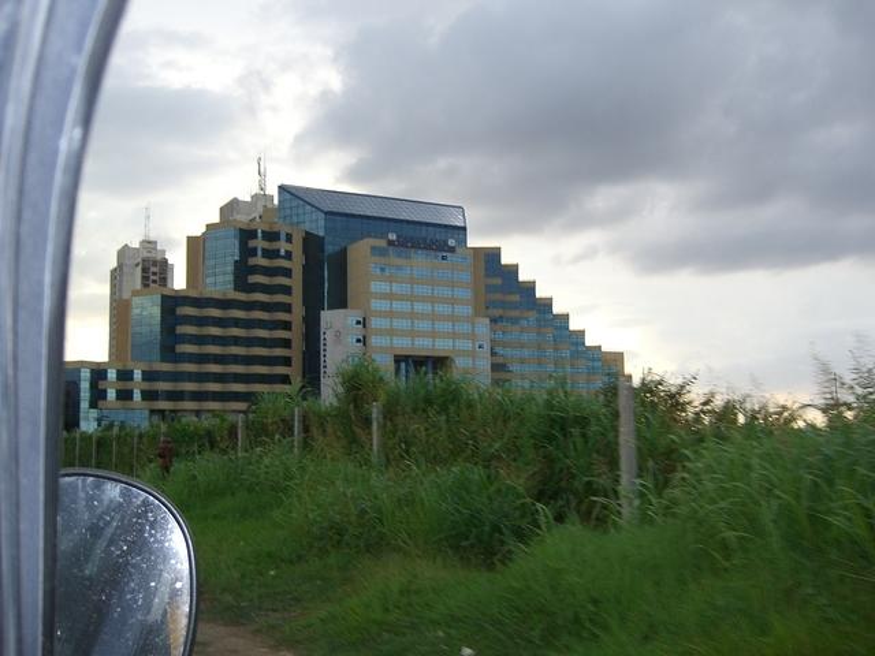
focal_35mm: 38
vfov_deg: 37.7
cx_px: 438
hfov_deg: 49.0
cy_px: 328
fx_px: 961
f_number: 2.8
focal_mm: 7.9
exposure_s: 1/200
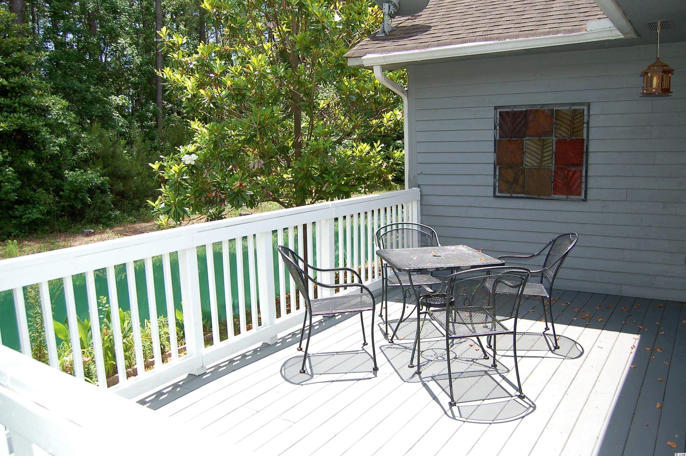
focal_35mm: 60
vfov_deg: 22.6
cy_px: 228
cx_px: 343
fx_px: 1142
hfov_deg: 33.4
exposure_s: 1/500
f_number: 5.6
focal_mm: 40
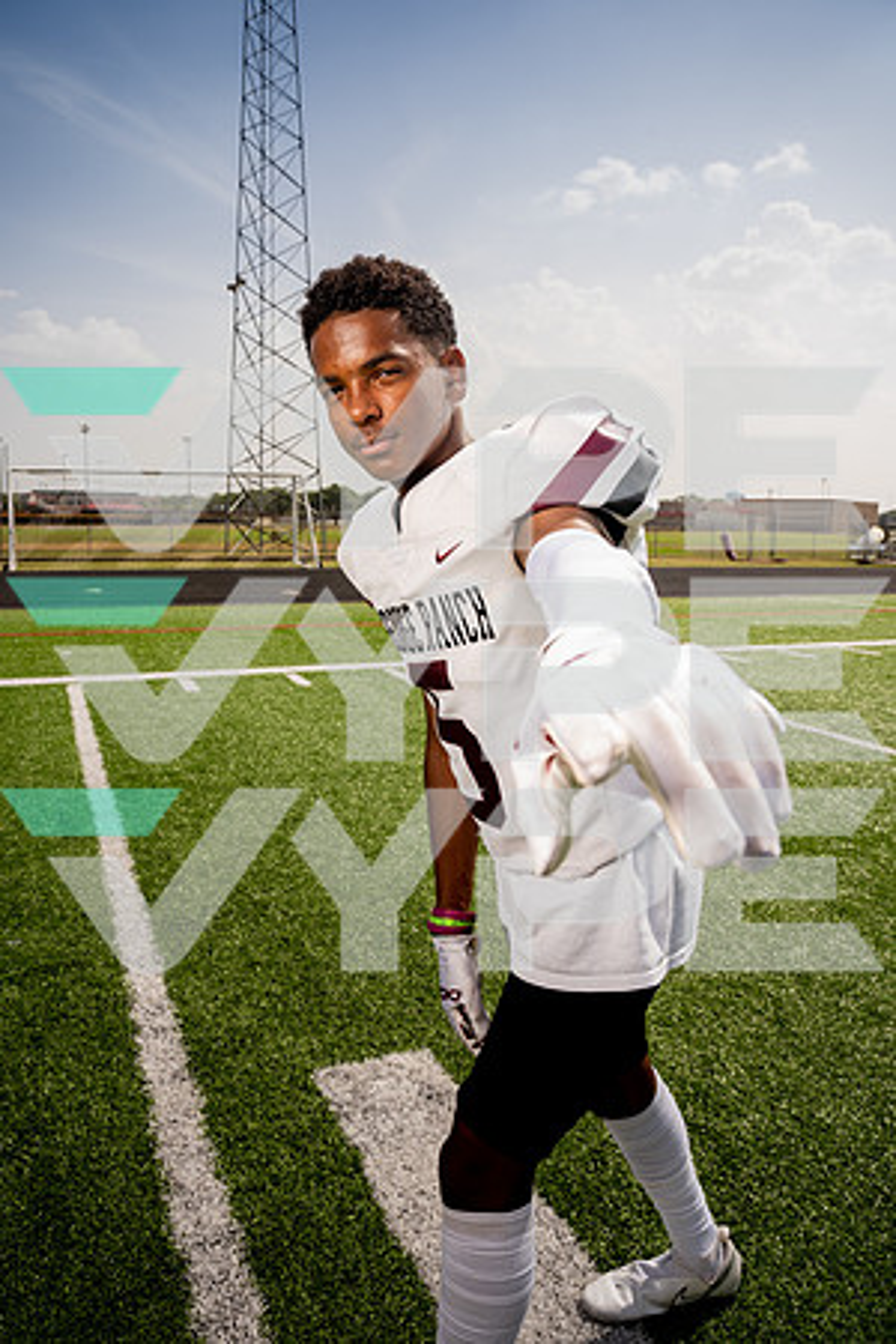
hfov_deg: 47.9
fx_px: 1008
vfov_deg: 67.4
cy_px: 672
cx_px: 448
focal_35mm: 27
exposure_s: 1/250
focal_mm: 27
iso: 100
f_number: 8
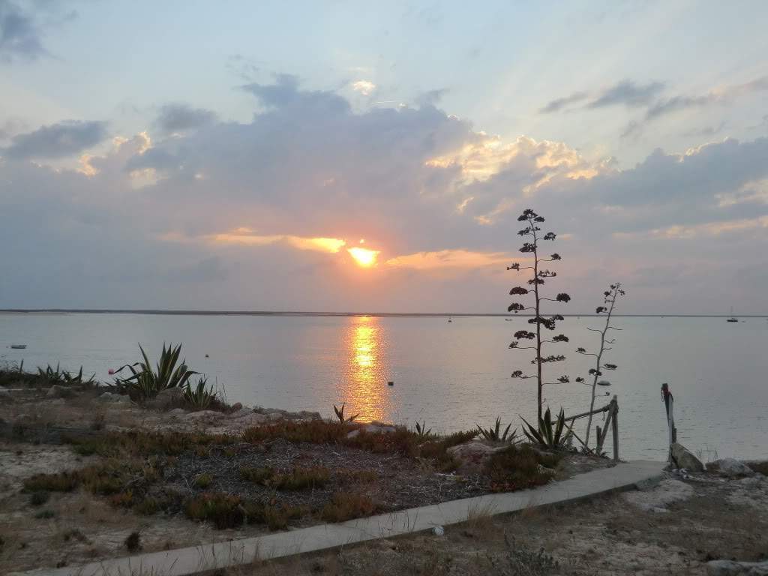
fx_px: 754
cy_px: 288
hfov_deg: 54.0
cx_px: 384
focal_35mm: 34
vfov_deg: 41.8
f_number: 3.6
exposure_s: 1/250
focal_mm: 6.1
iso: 64
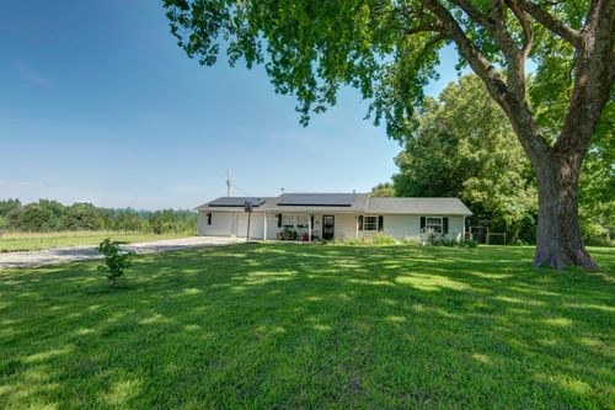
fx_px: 273
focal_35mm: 16
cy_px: 205
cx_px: 308
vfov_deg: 73.7
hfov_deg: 96.8
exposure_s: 1/125
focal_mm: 16
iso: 100
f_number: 6.7
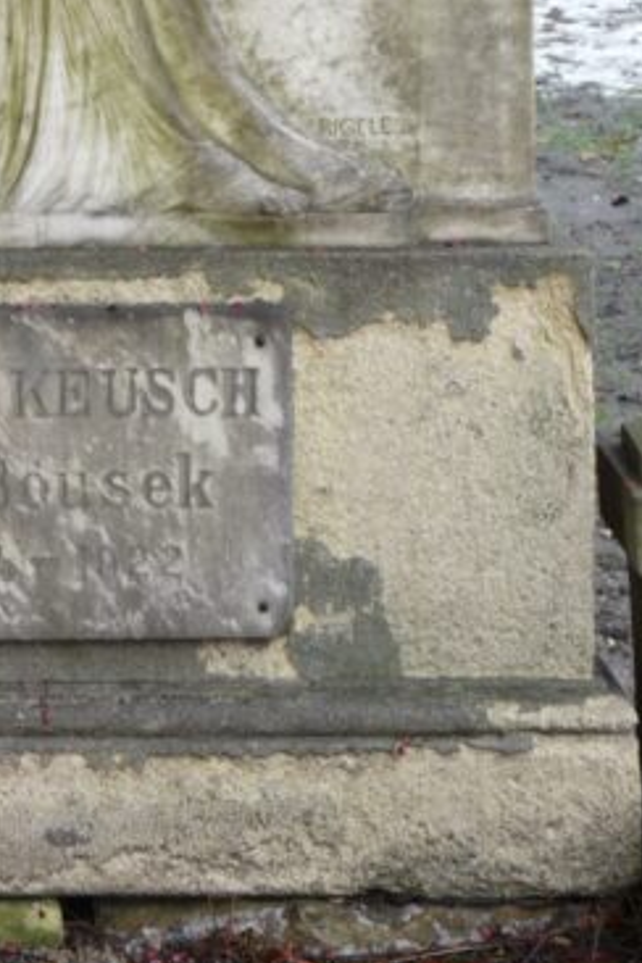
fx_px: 3424
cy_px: -345
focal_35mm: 128
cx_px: 32
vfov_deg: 15.2
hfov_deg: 10.6
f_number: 3
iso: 100
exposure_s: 1/60
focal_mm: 7.8
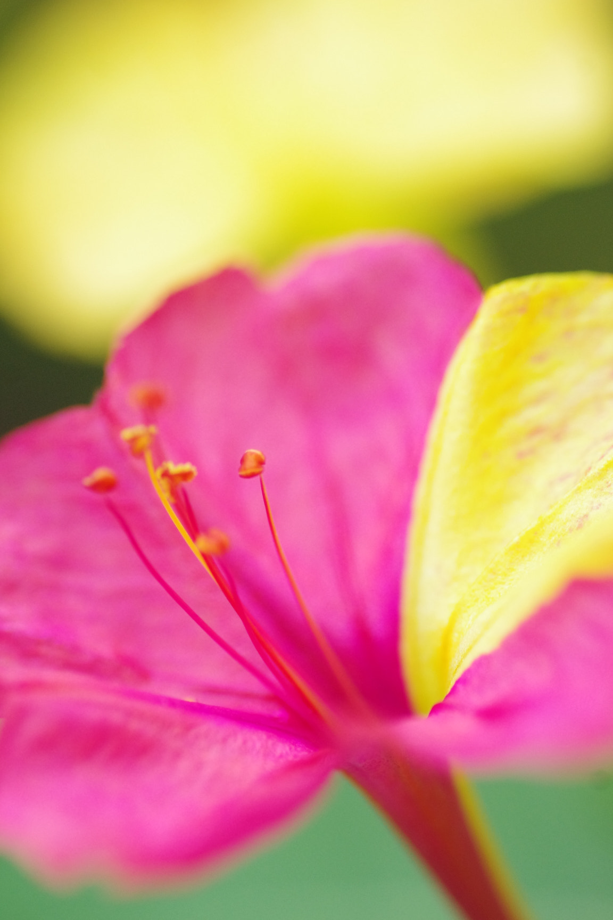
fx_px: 3448
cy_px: 460
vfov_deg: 15.2
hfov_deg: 10.2
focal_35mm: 135
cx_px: 306
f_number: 2.8
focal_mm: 90
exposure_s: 1/160
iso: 800
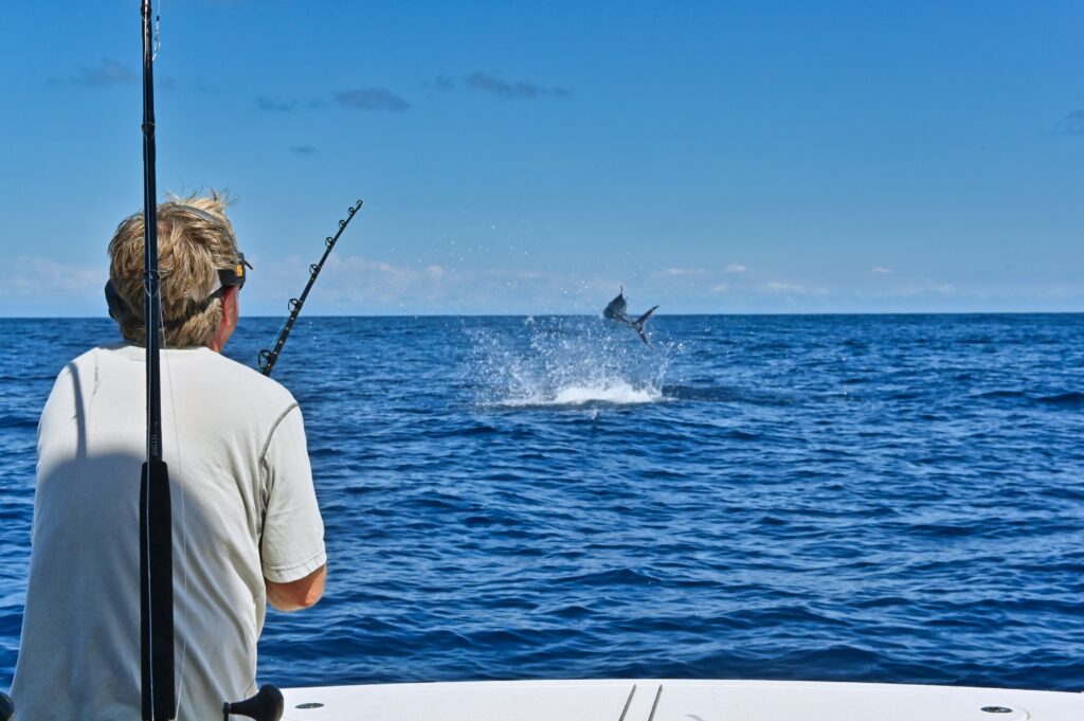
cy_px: 360
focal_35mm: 52
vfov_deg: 25.9
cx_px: 542
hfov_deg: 38.2
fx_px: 1564
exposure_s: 1/2000
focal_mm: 52
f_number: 10
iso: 500
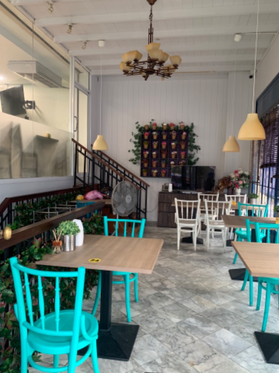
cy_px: 192
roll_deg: -2.4
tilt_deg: -3.4
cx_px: 141
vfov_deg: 65.3
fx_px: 290
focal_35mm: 27
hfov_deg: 51.3
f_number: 1.8
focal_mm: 4.25
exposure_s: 1/60
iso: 125
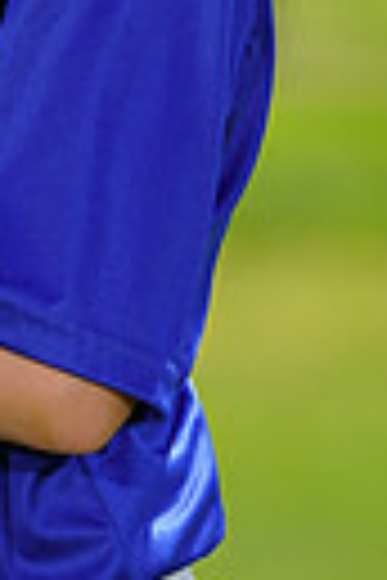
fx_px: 18607
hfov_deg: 1.2
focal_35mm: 1154
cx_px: -187
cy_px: -306
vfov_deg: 1.8
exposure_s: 1/250
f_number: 8
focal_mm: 256
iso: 100
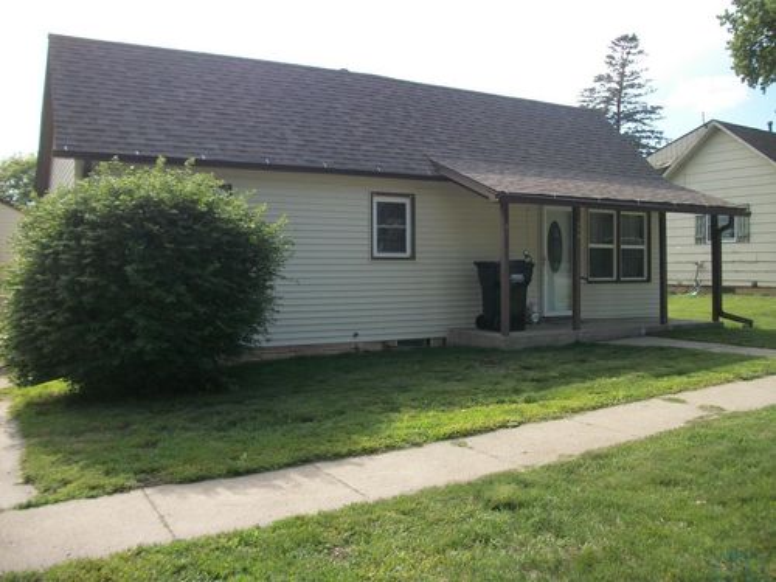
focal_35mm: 32
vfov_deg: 44.2
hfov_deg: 56.8
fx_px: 717
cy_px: 291
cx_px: 388
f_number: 2.9
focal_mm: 5.7
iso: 80
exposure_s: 1/640
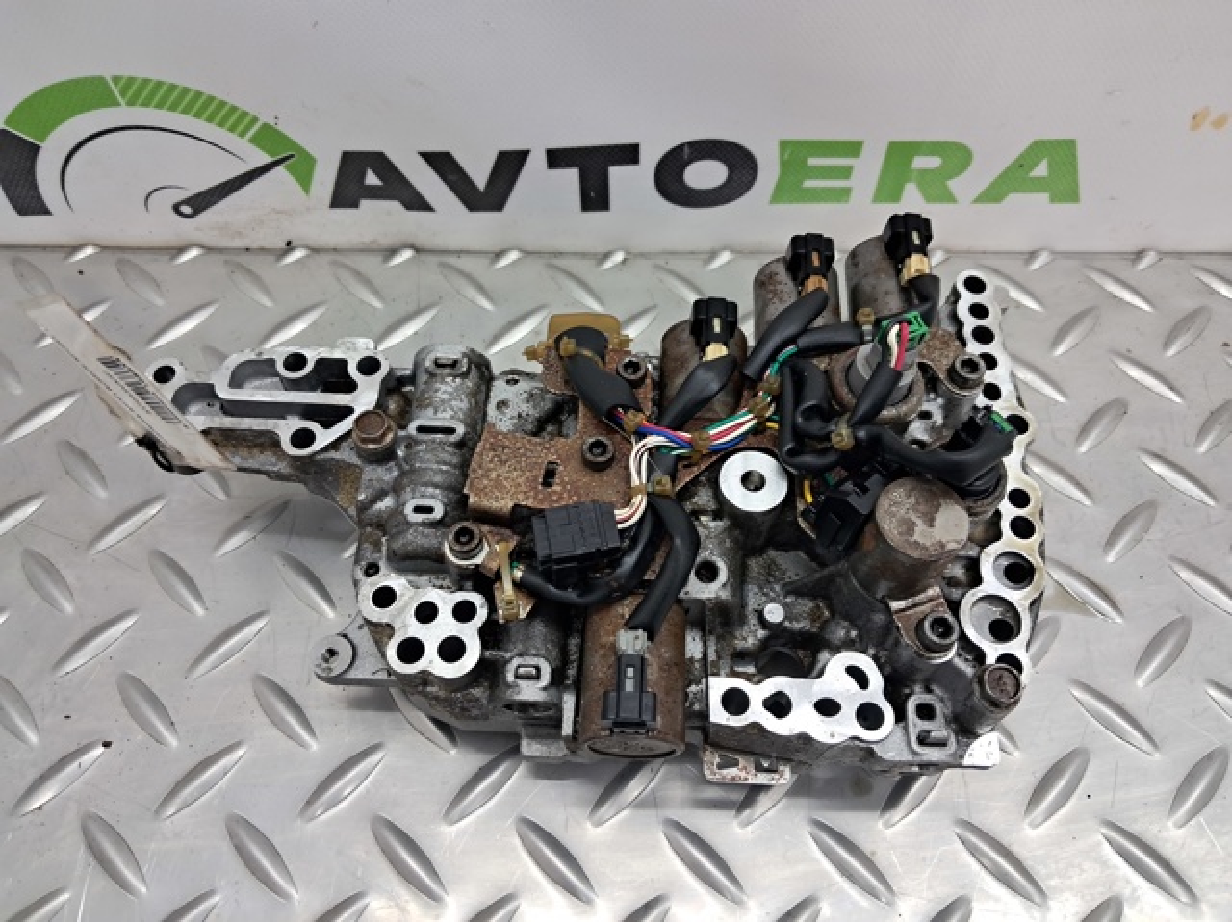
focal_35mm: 27
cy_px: 461
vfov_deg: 51.3
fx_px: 960
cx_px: 616
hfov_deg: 65.4
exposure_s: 1/60
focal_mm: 4
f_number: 1.8
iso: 160
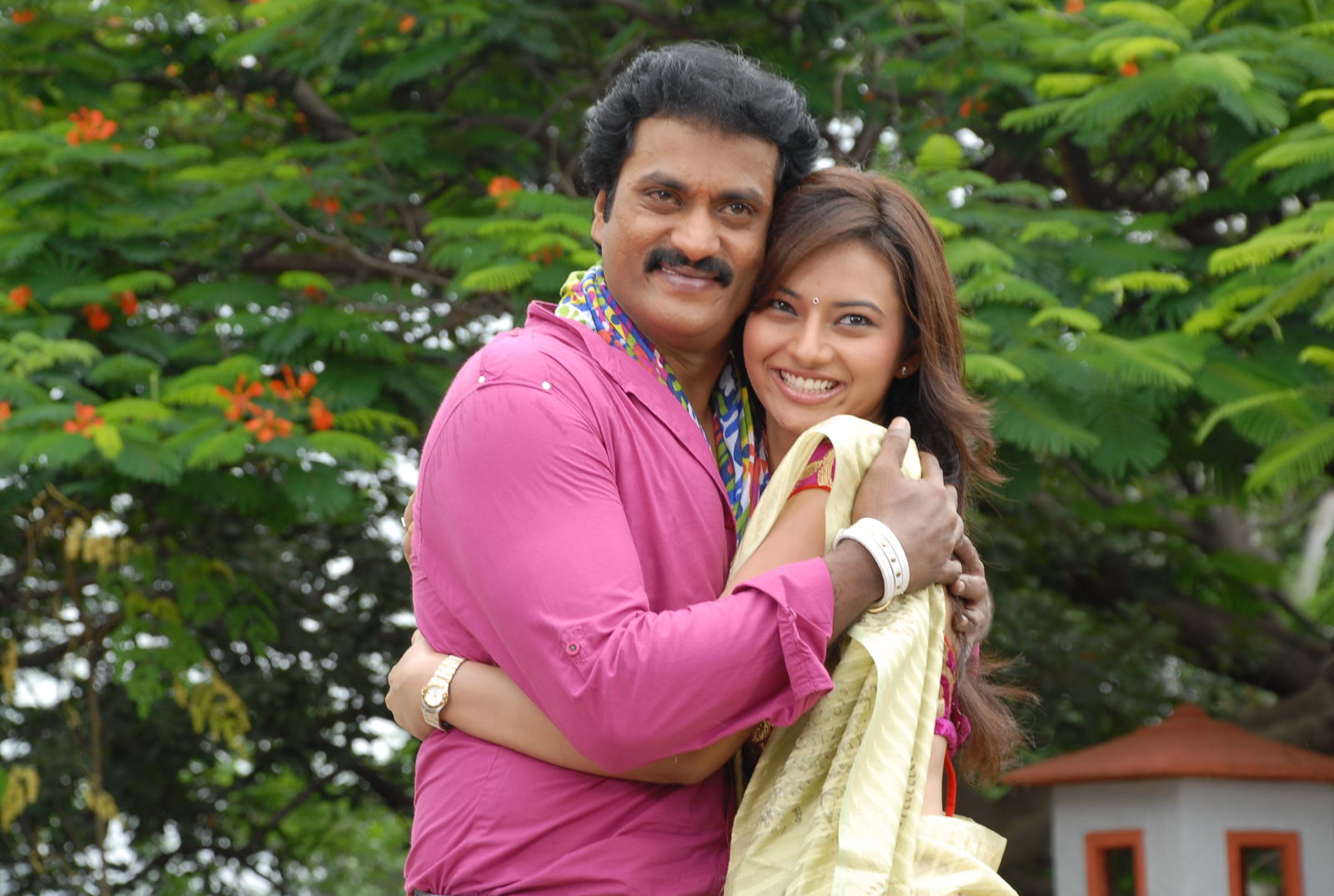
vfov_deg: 11.5
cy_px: 448
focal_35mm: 120
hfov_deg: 17.0
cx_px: 667
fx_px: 4456
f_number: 6.3
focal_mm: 80
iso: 160
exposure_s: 1/125
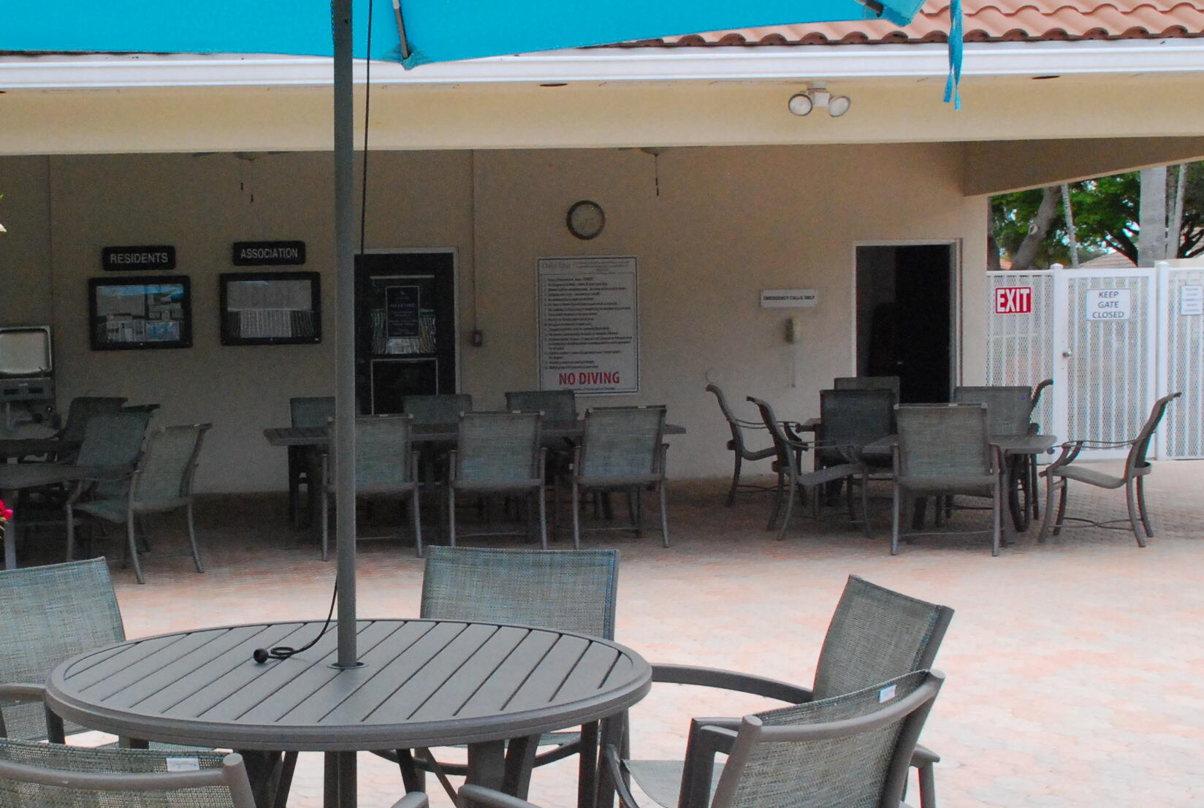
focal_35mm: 58
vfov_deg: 23.4
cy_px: 485
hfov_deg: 33.8
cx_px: 316
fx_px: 1944
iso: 1600
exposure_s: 1/400
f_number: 11
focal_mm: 22
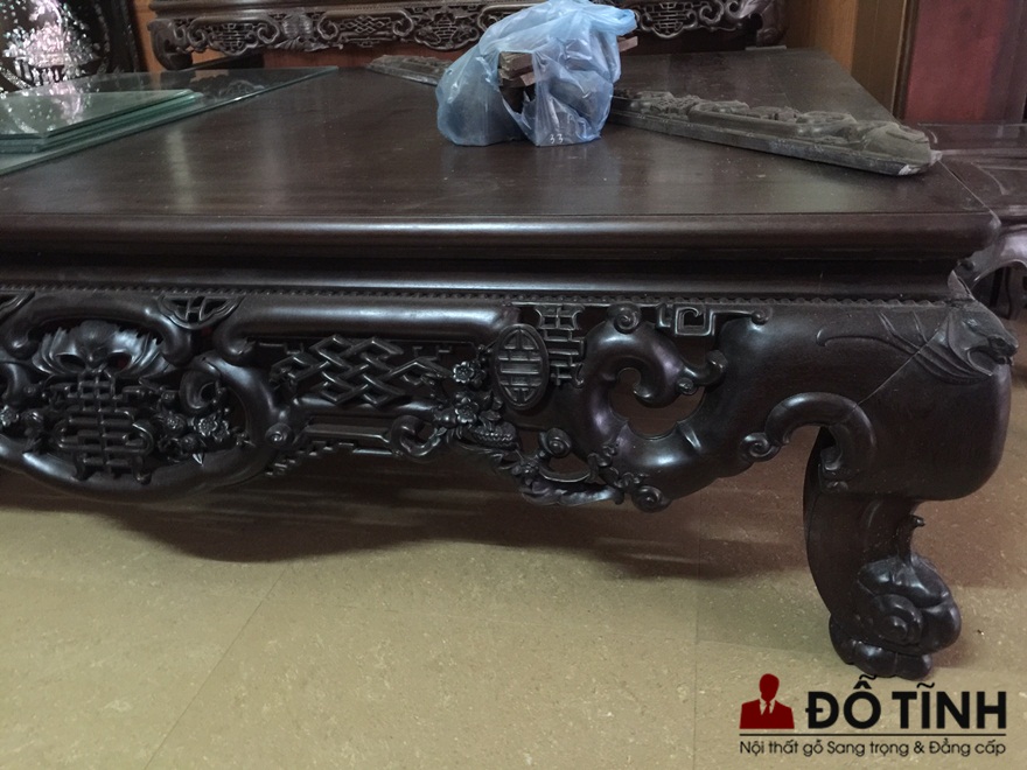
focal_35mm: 29
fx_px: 860
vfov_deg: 48.2
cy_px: 385
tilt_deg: -25.6
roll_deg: +1.7
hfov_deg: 61.7
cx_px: 514
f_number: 2.2
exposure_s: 1/4
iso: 125
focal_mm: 4.15
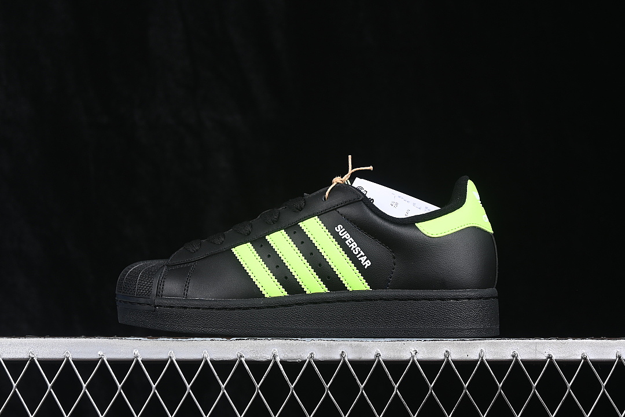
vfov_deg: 18.2
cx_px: 312
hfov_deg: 27.0
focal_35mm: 75
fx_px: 1302
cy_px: 208
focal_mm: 50
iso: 160
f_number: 6.3
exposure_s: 1/60
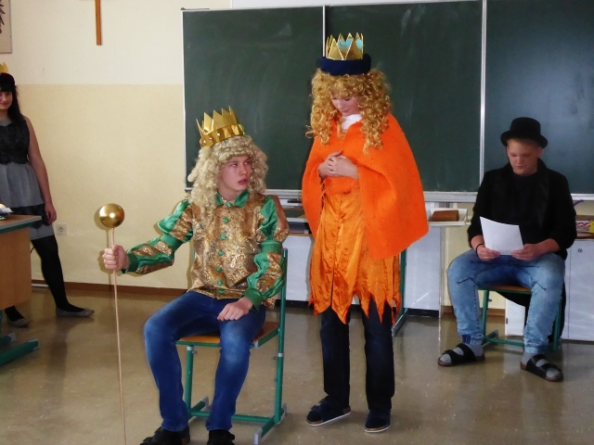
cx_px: 297
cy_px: 222
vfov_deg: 25.7
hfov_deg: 33.8
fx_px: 978
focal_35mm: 57
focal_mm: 9.6
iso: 800
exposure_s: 1/125
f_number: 4.1
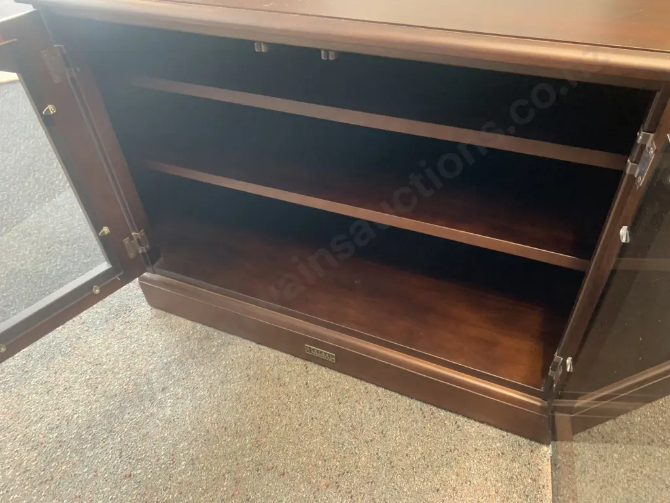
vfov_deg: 53.1
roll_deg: +2.5
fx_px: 503
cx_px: 335
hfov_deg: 67.3
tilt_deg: -42.2
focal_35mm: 26
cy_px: 252
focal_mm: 4.25
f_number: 1.8
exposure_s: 1/33
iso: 250
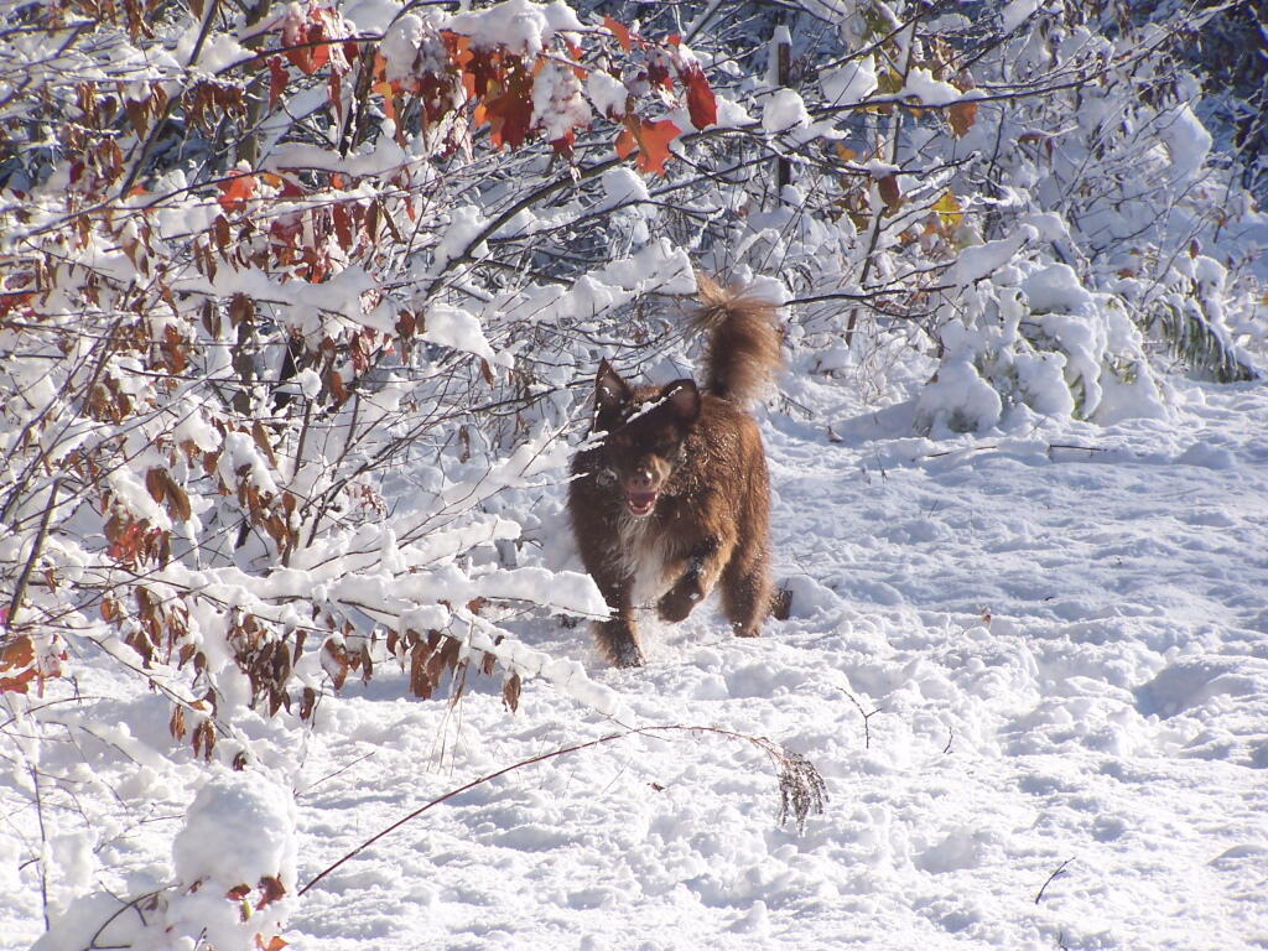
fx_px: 8718
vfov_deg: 6.2
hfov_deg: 8.3
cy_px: 476
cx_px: 634
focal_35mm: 238
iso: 80
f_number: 4.5
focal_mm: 39.5
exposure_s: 1/640
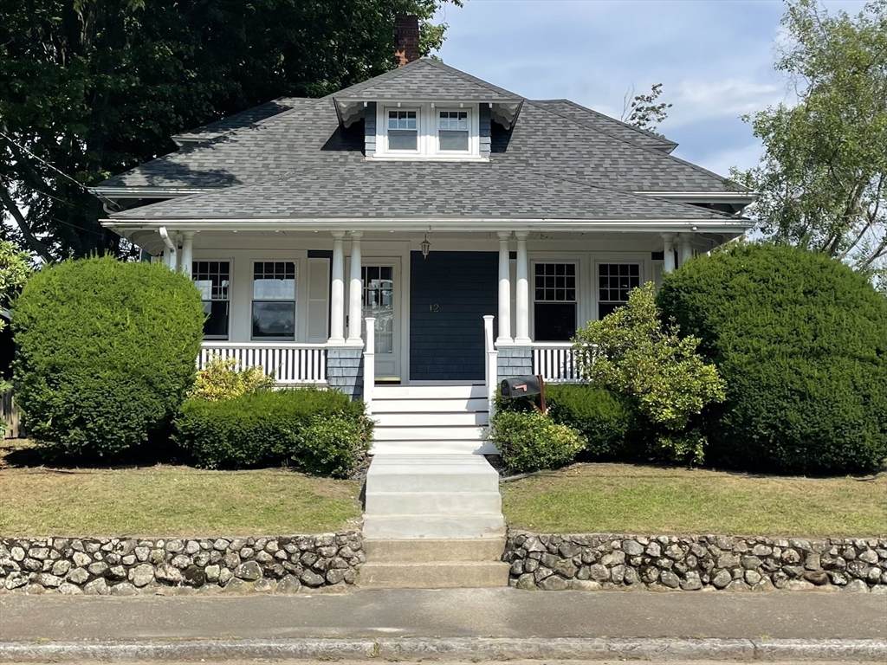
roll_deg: +0.6
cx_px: 444
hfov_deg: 67.3
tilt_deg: +6.9
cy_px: 332
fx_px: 666
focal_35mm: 26
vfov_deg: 53.1
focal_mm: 4.2
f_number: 1.6
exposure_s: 1/3861
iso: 32
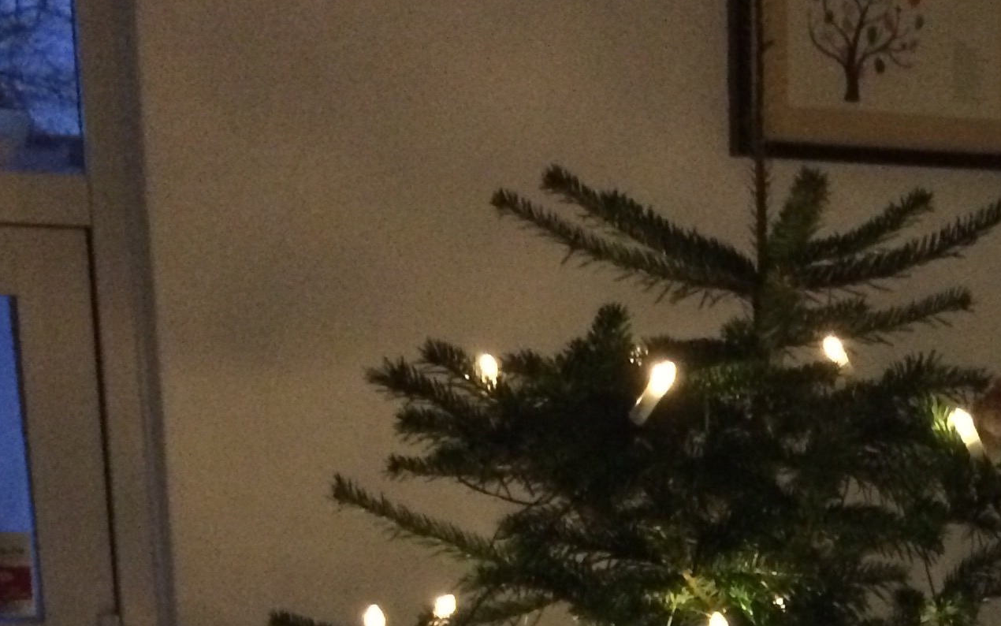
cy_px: 904
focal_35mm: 79
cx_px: 995
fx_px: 2155
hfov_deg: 24.9
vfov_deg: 15.4
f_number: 2.2
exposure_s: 1/17
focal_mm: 4.15
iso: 500
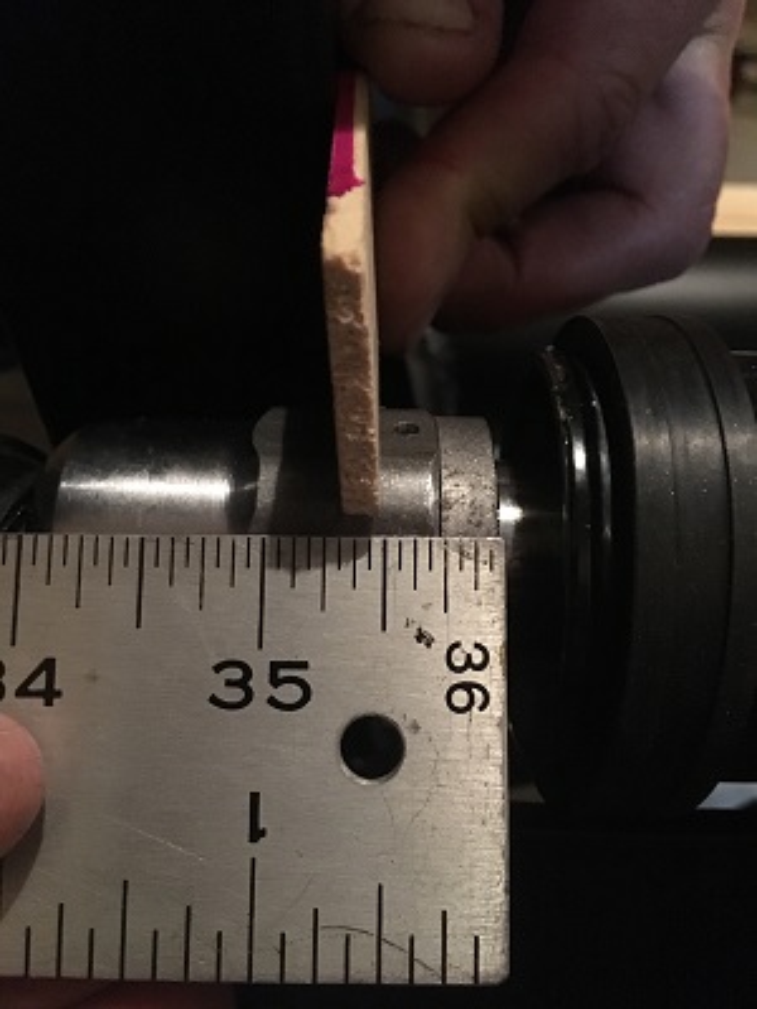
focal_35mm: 29
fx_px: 846
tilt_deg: -43.9
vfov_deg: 61.7
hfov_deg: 48.2
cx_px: 378
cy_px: 504
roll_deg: -3.0
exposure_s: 1/15
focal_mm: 4.15
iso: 640
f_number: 2.2
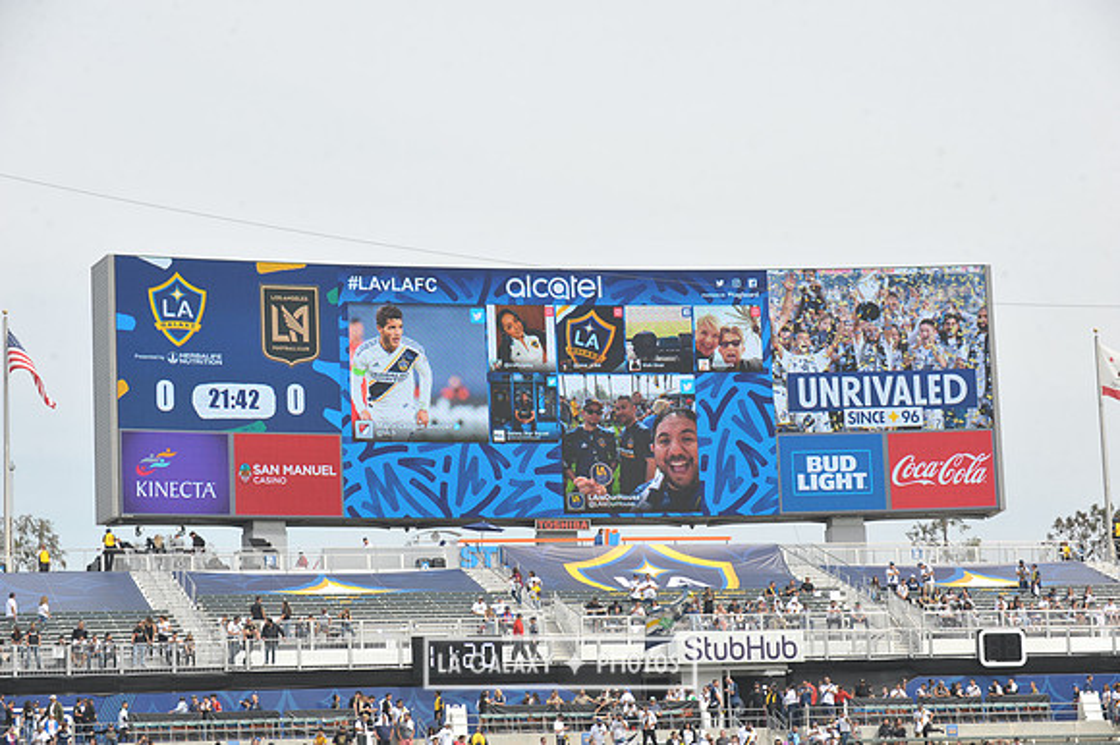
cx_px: 560
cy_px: 372
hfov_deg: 18.6
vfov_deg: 12.4
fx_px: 3420
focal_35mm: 110
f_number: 10
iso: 200
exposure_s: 1/400
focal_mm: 110
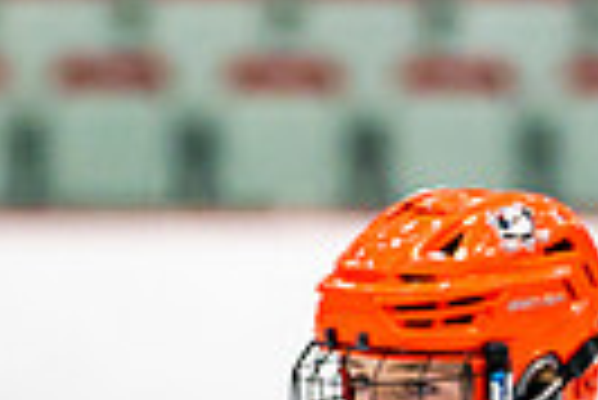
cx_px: 575
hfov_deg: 1.7
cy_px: 607
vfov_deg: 1.1
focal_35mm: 1210
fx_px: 20121
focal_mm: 200
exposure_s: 1/640
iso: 640
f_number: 2.8
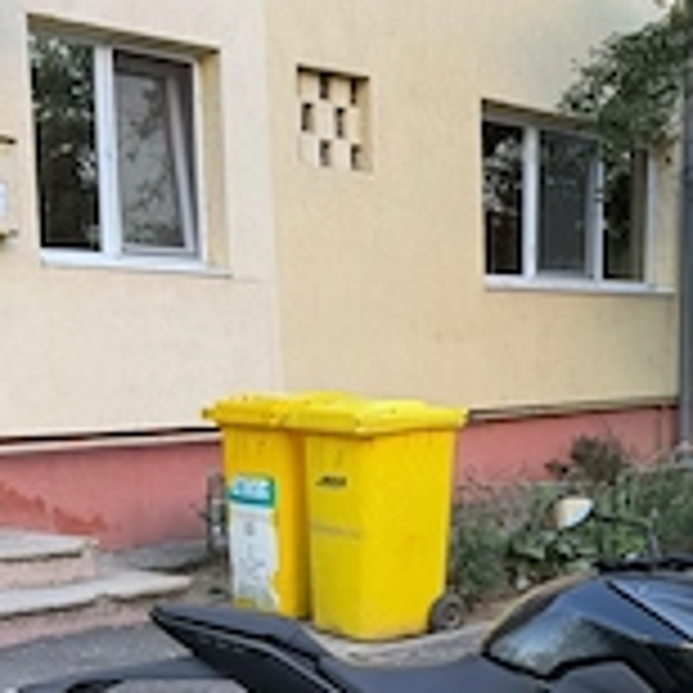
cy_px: 518
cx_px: 531
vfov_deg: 30.6
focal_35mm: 55
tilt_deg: -6.3
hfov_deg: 30.5
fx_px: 1246
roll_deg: -0.6
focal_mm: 6.76
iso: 64
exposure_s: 1/194
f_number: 1.78
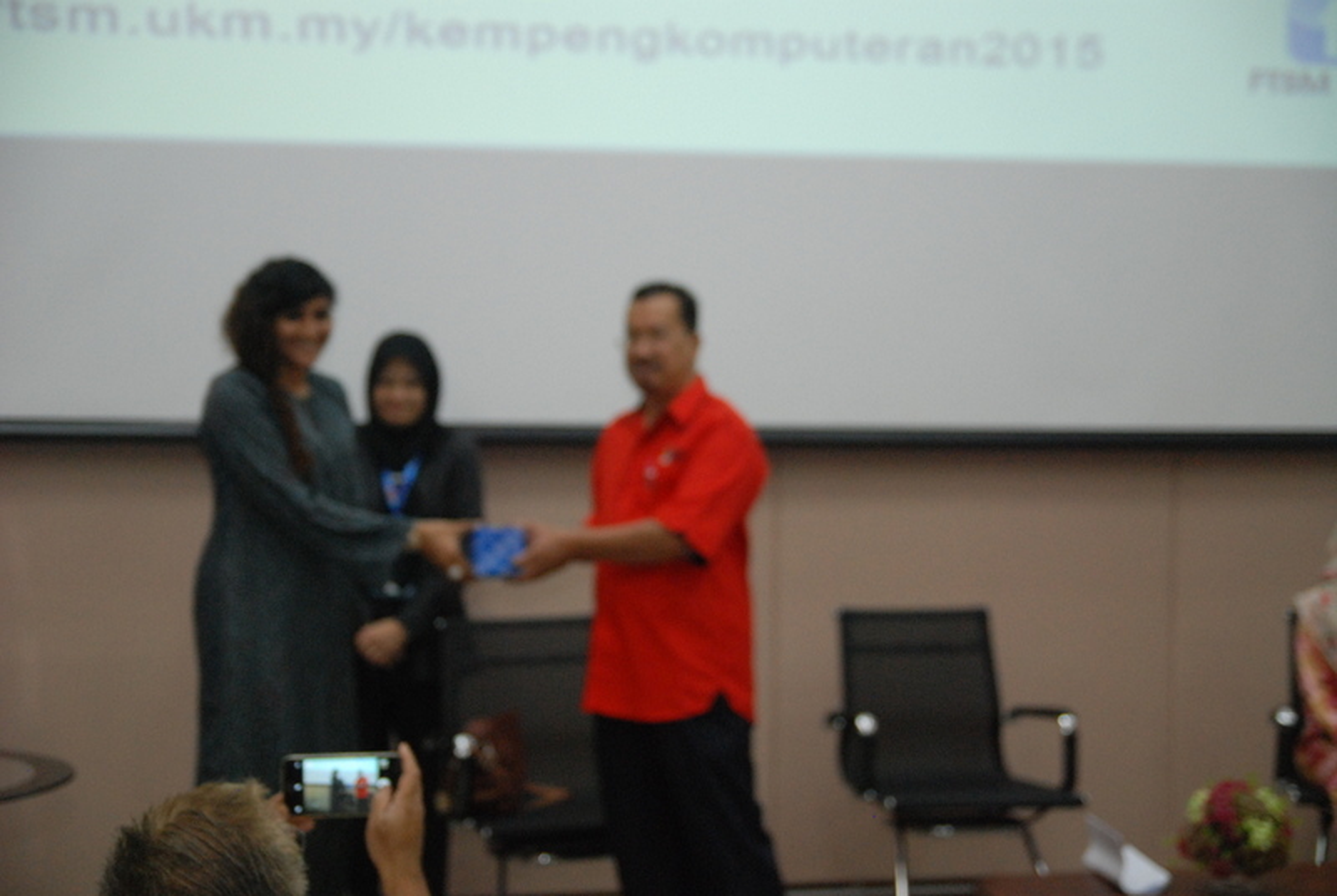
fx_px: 2120
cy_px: 448
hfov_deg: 35.0
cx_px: 668
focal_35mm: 57
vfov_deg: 23.9
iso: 1250
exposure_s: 1/125
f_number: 6.3
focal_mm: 38
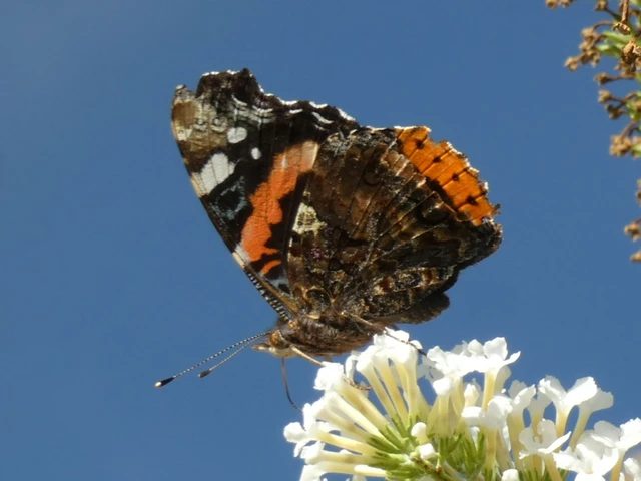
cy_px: 240
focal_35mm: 183
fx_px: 3389
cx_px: 320
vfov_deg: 8.1
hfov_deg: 10.8
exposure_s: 1/100
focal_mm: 32.7
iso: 80
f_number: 5.5
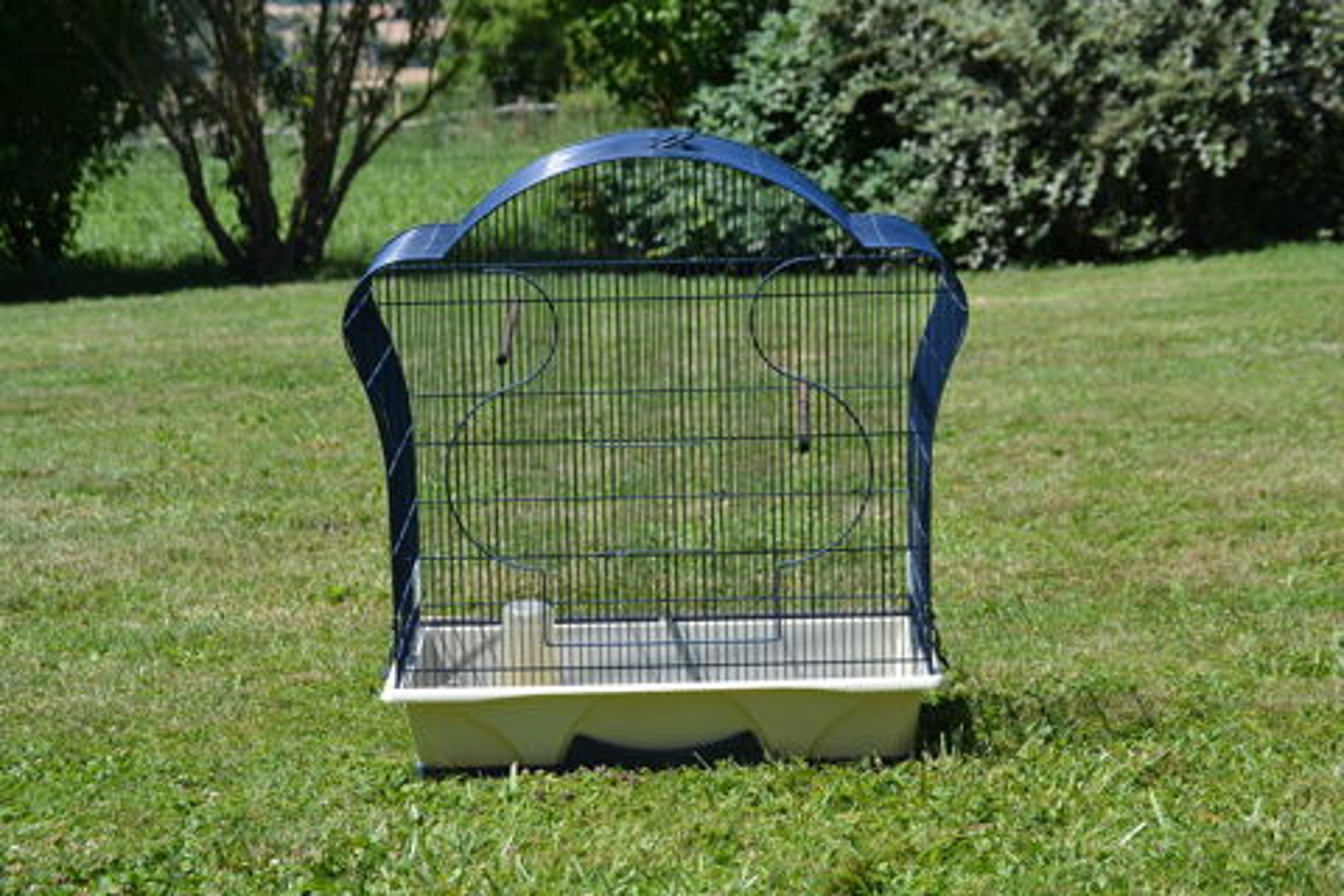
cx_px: 672
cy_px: 448
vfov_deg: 16.6
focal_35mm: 82
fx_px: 3080
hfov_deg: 24.6
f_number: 8
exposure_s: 1/250
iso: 100
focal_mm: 55
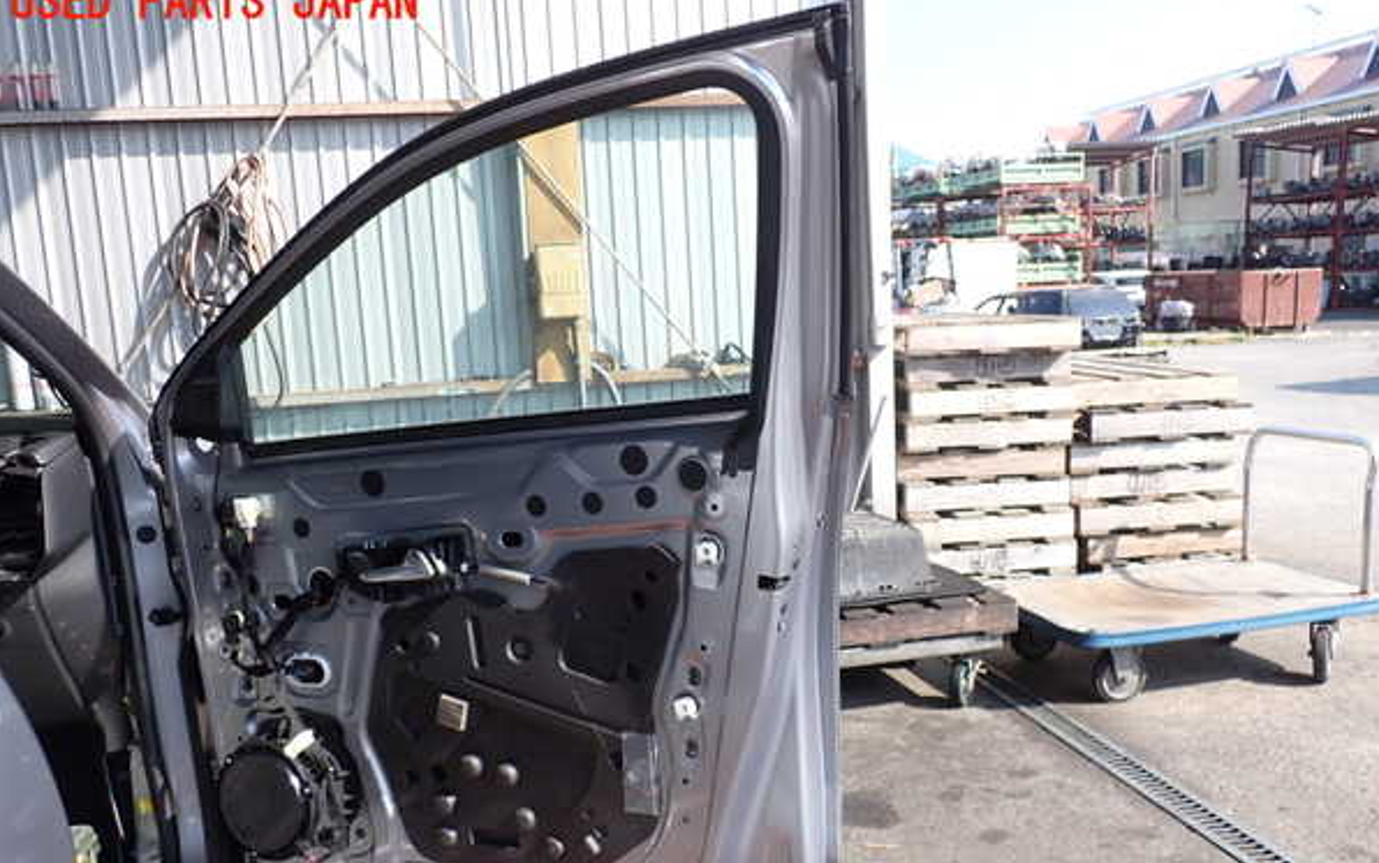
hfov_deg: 59.6
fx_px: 1203
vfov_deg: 39.4
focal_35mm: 32
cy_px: 495
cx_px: 692
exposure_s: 1/400
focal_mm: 5.4
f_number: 3.2
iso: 100
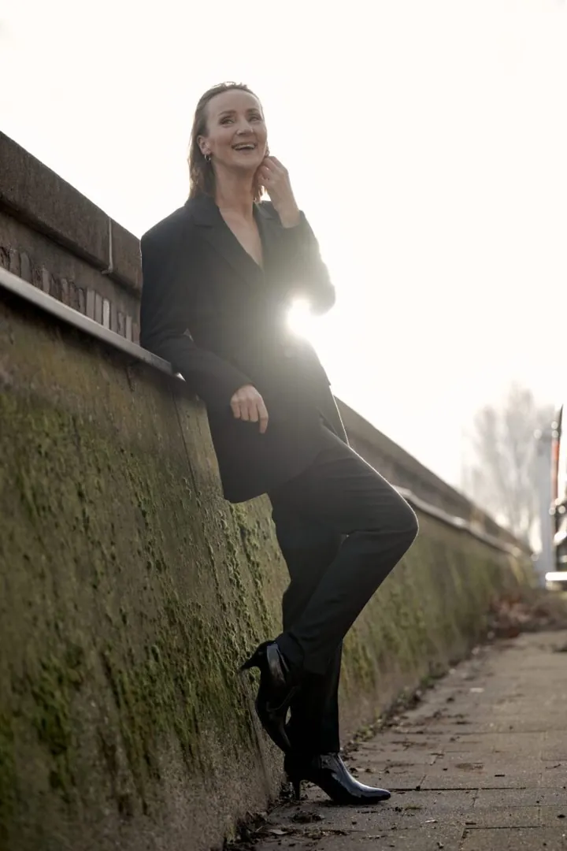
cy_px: 426
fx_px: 1654
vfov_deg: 28.8
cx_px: 284
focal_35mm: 70
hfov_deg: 19.5
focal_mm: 70
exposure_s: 1/800
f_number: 2.8
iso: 250
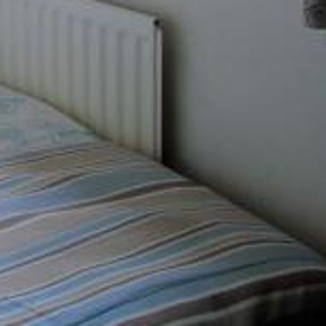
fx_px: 895
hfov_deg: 18.0
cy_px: -120
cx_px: -186
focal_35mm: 84
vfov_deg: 18.8
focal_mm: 4.4
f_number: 3.4
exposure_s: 1/30
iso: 80
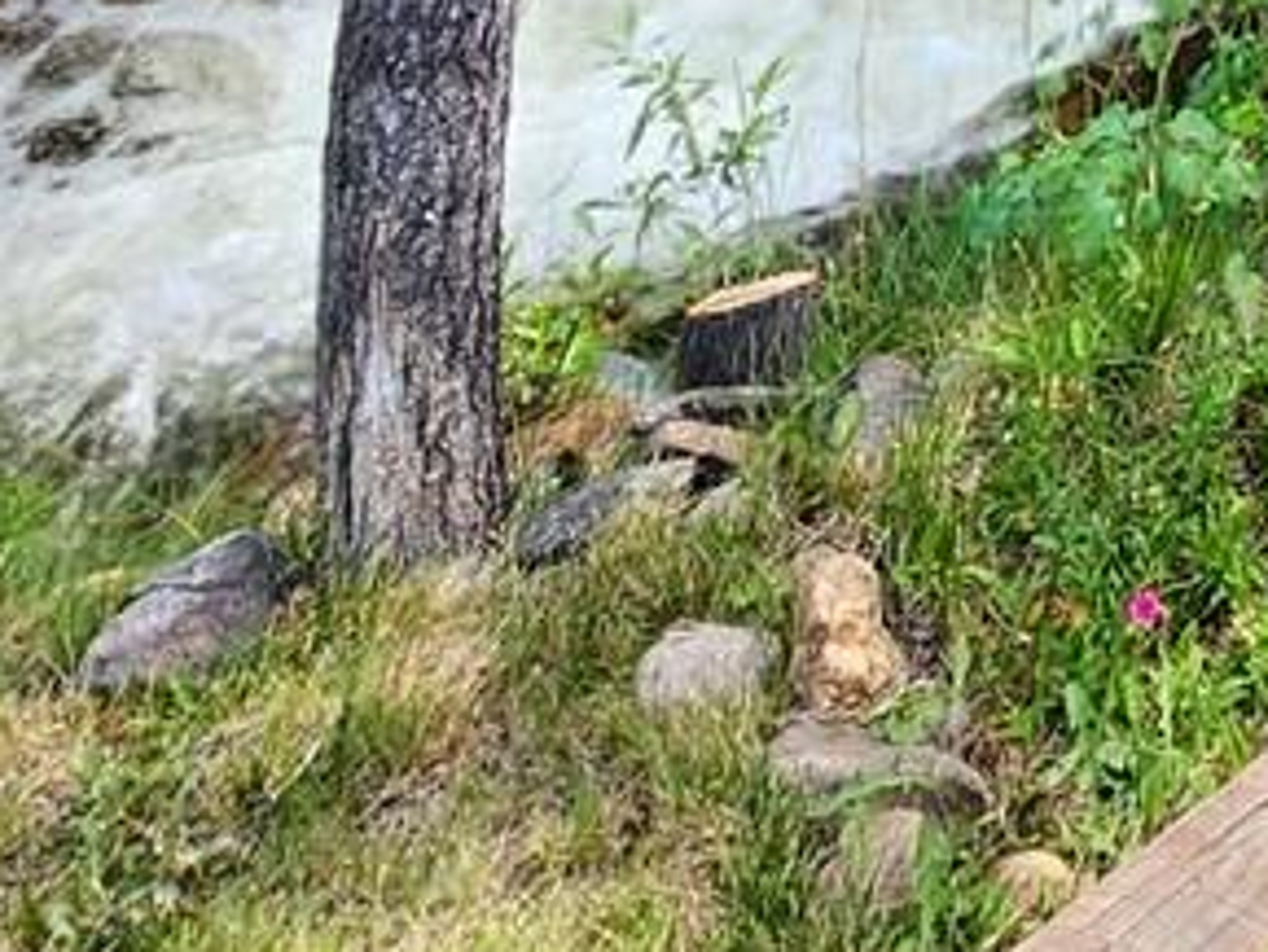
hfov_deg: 22.9
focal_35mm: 72
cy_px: -1417
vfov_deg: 13.7
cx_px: 1808
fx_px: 2638
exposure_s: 1/141
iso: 50
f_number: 2.2
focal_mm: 2.2
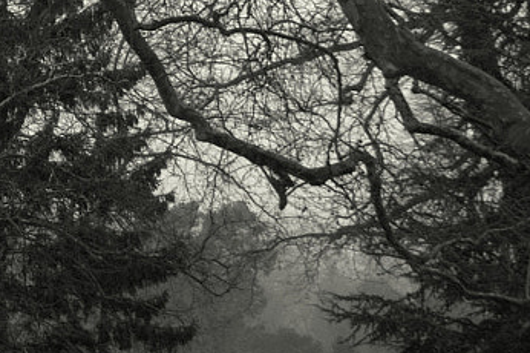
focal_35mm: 125
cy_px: -25
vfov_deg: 10.8
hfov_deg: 15.7
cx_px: -141
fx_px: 1838
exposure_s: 1/125
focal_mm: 18
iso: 400
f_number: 9
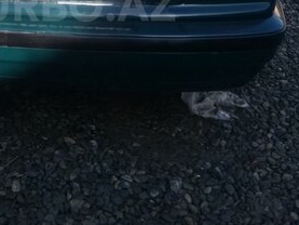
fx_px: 432
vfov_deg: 27.6
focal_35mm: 50
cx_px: 65
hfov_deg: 37.0
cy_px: 5
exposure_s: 1/281
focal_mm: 3.57
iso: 100
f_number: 2
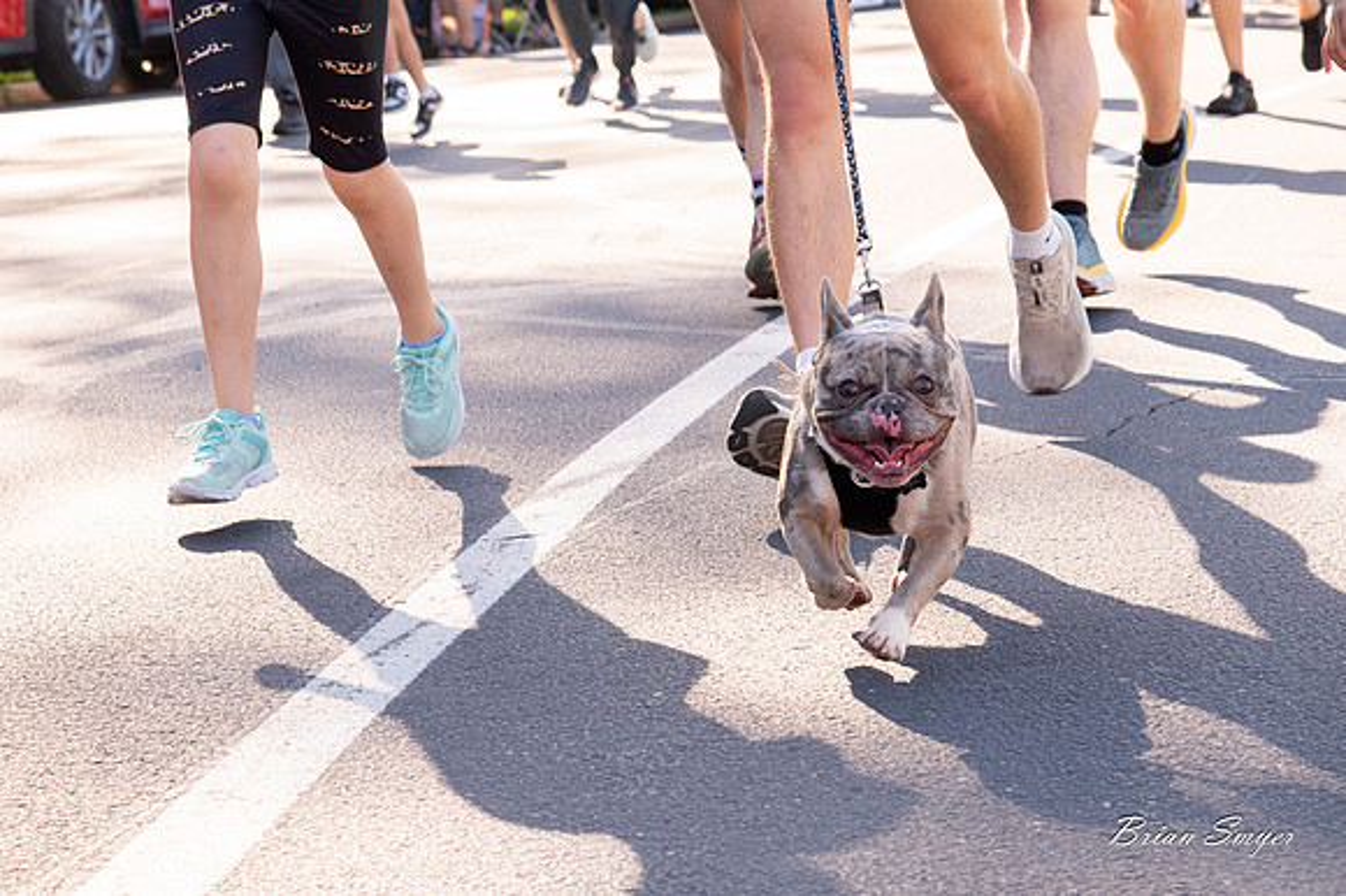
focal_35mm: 107
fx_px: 4005
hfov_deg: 19.1
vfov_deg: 12.8
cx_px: 658
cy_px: 468
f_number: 8
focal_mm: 82
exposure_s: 1/500
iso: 800
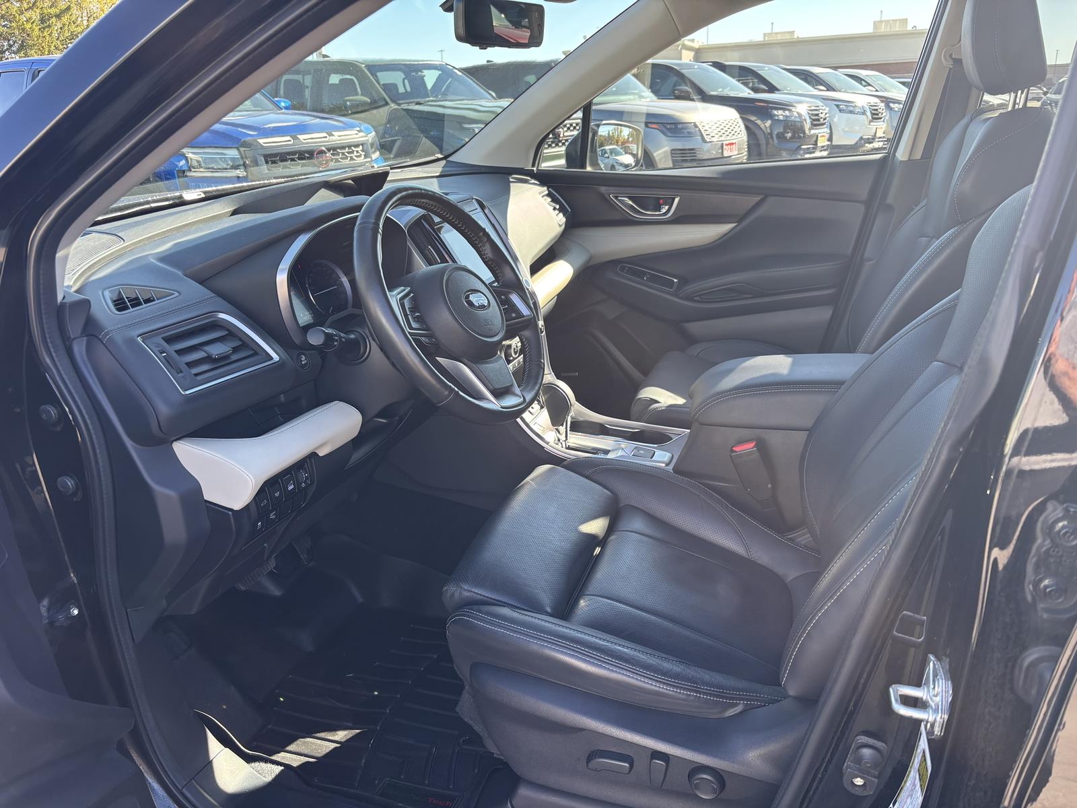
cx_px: 538
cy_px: 404
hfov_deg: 67.3
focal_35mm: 26
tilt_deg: -19.7
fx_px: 809
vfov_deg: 53.1
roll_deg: +2.2
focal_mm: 5.96
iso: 50
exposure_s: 1/191
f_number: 1.6
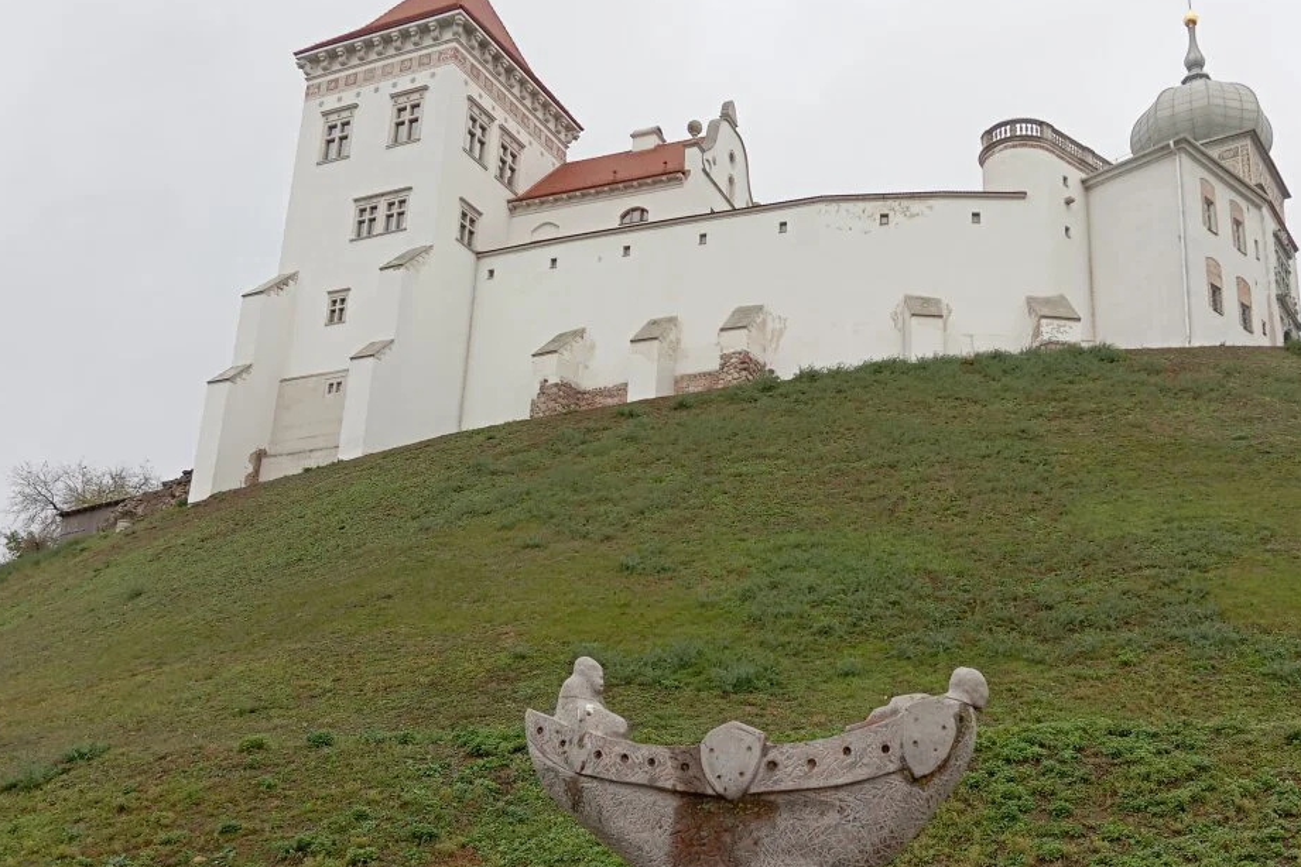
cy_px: 483
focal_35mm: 38
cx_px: 763
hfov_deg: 50.5
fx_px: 1373
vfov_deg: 35.0
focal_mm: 4.22
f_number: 1.8
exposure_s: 1/238
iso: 54
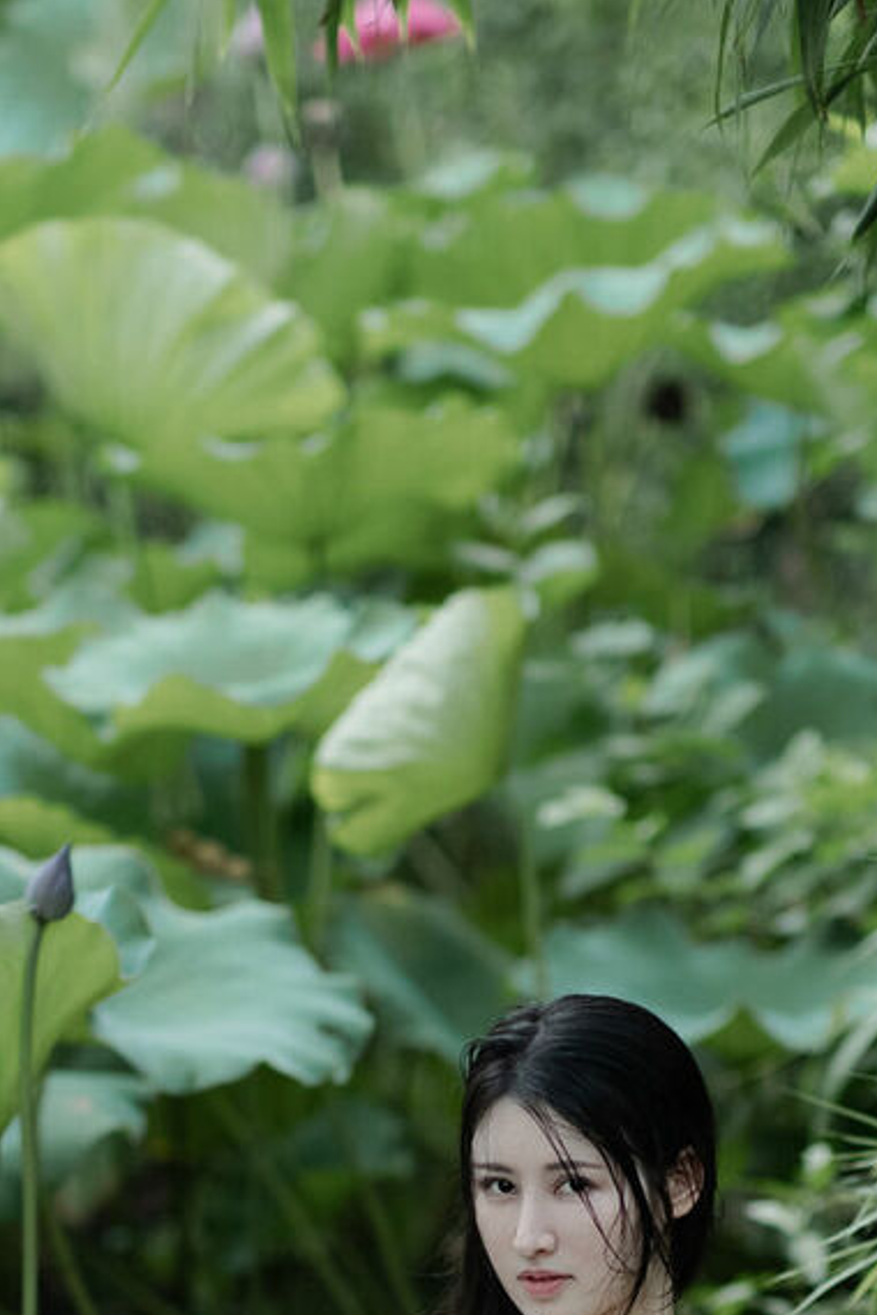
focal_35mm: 235
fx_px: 8587
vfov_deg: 8.6
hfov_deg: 5.8
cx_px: 288
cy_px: 1688
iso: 100
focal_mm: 85
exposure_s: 1/500
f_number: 1.8
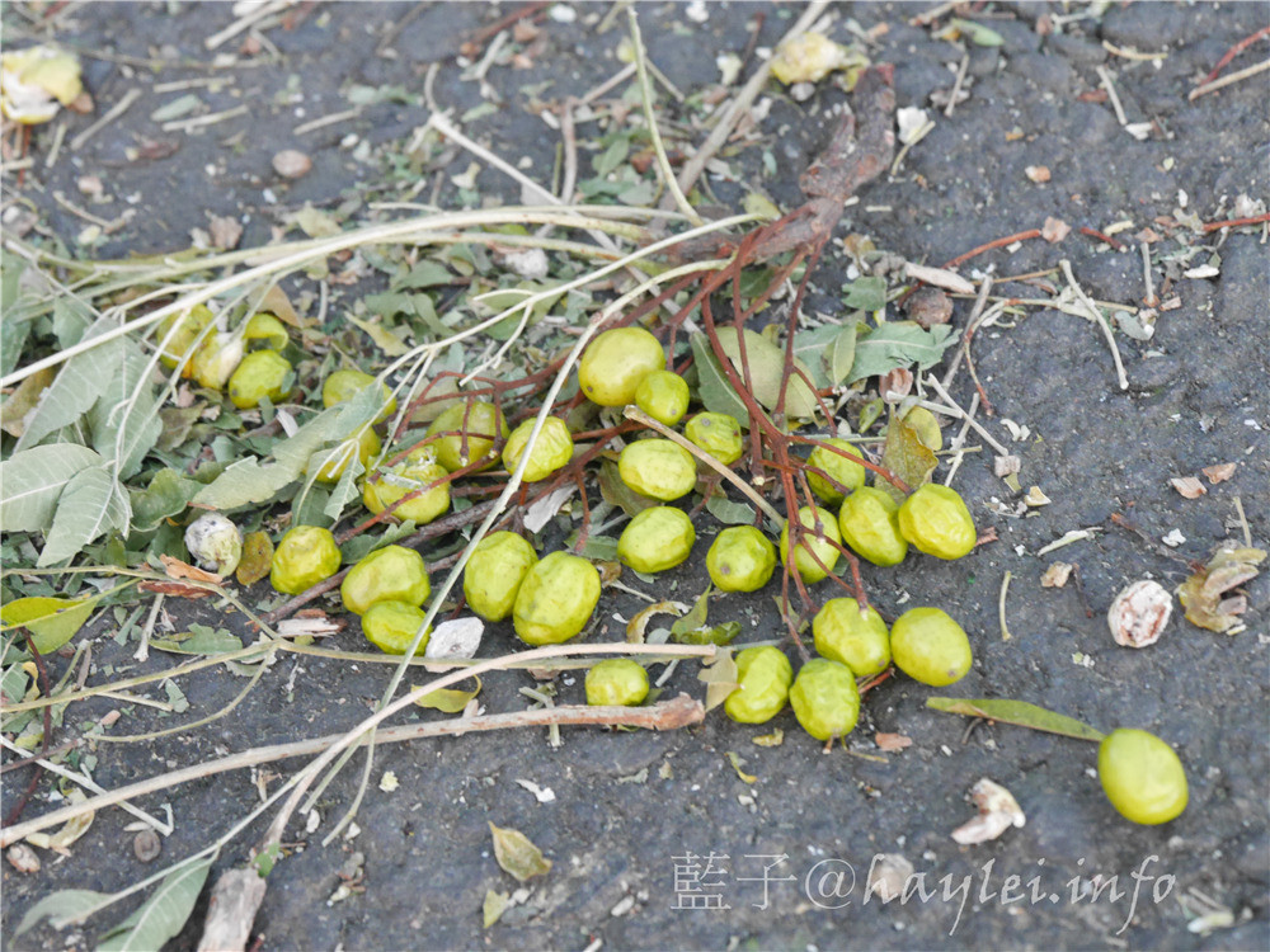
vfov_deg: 13.5
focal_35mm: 110
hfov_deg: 17.9
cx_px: 635
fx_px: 4036
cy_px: 476
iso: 3200
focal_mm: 55
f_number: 5.1
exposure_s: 1/125
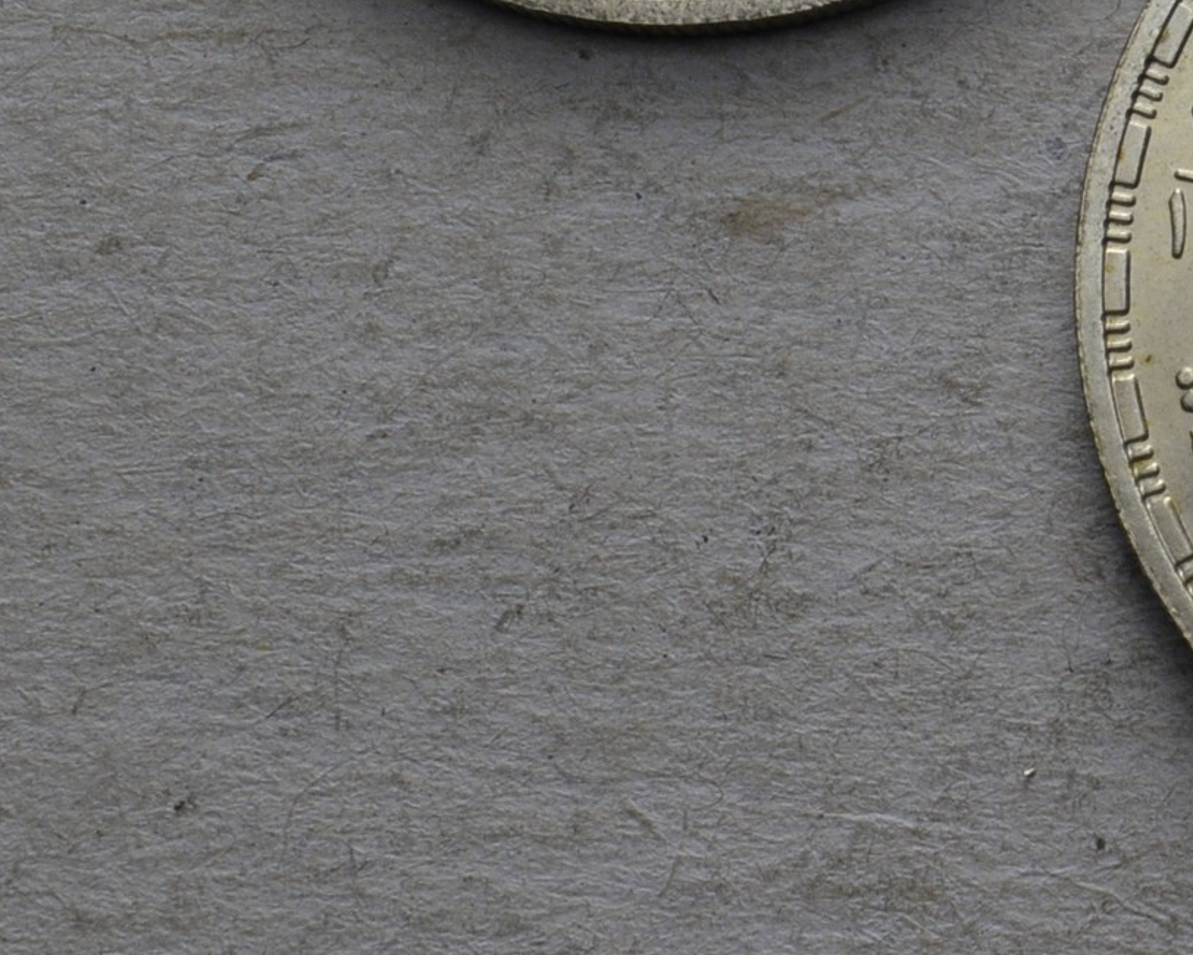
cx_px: 1691
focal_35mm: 162
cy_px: -185
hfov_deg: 11.5
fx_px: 5721
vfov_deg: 9.4
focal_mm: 38
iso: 400
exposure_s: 1/250
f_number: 14
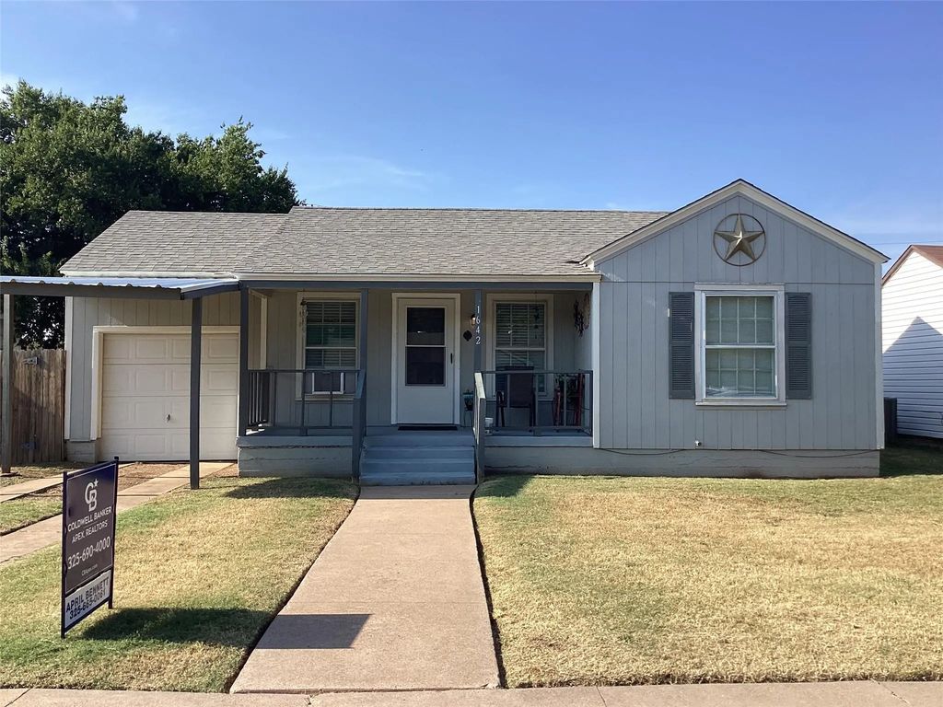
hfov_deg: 58.4
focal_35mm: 31
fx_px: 844
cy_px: 354
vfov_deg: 45.4
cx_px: 472
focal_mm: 3.3
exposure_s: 1/926
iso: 25
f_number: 2.4
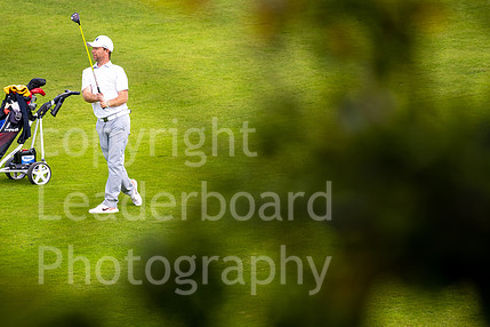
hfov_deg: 4.8
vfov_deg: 3.2
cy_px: 198
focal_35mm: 432
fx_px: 5880
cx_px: 164
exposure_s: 1/500
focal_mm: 300
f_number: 4.5
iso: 125
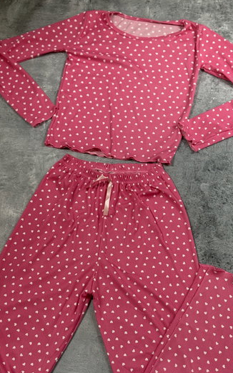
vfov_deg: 38.9
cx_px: 137
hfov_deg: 24.8
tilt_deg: -65.2
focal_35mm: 52
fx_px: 529
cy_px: 188
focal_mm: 6.76
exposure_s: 1/50
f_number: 1.78
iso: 160
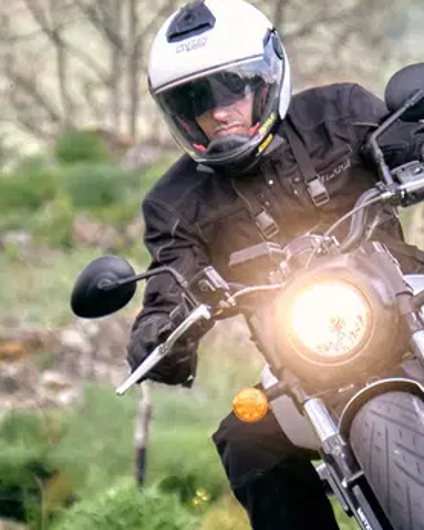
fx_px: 10364
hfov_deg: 2.3
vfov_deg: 2.9
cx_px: 207
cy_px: 236
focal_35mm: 661
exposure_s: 1/1000
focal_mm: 135
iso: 800
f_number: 6.4
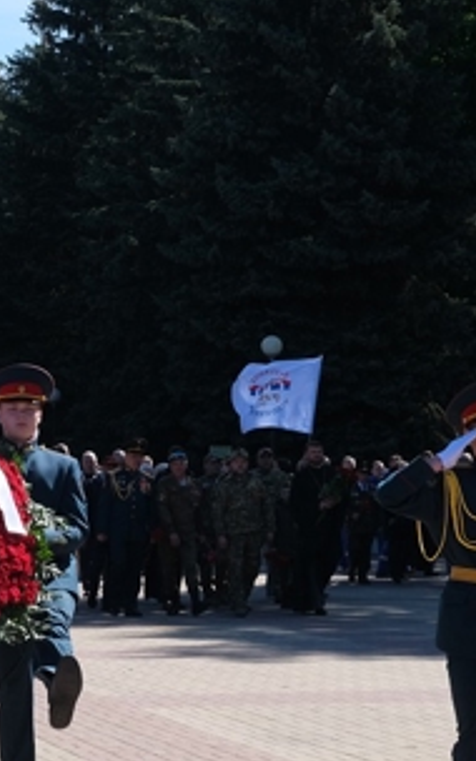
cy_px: 611
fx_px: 2449
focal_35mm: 118
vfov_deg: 17.5
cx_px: 31
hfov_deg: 11.0
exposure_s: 1/480
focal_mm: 31.5
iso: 320
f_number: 8
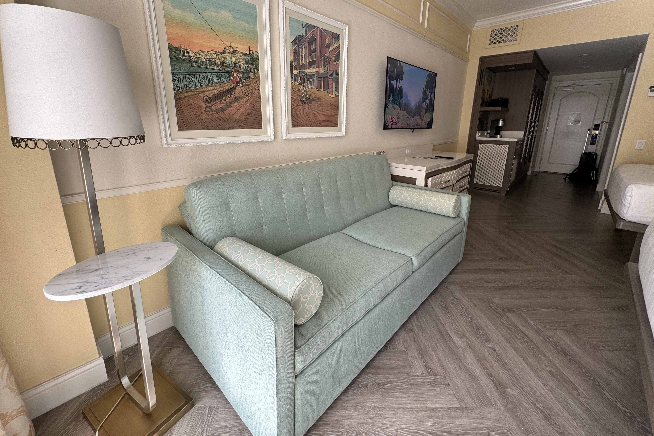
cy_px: 188
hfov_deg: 100.4
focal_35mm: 15
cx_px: 320
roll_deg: -0.4
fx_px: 272
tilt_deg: -15.1
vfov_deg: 76.9
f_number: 2.2
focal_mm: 2.22
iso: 64
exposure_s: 1/99
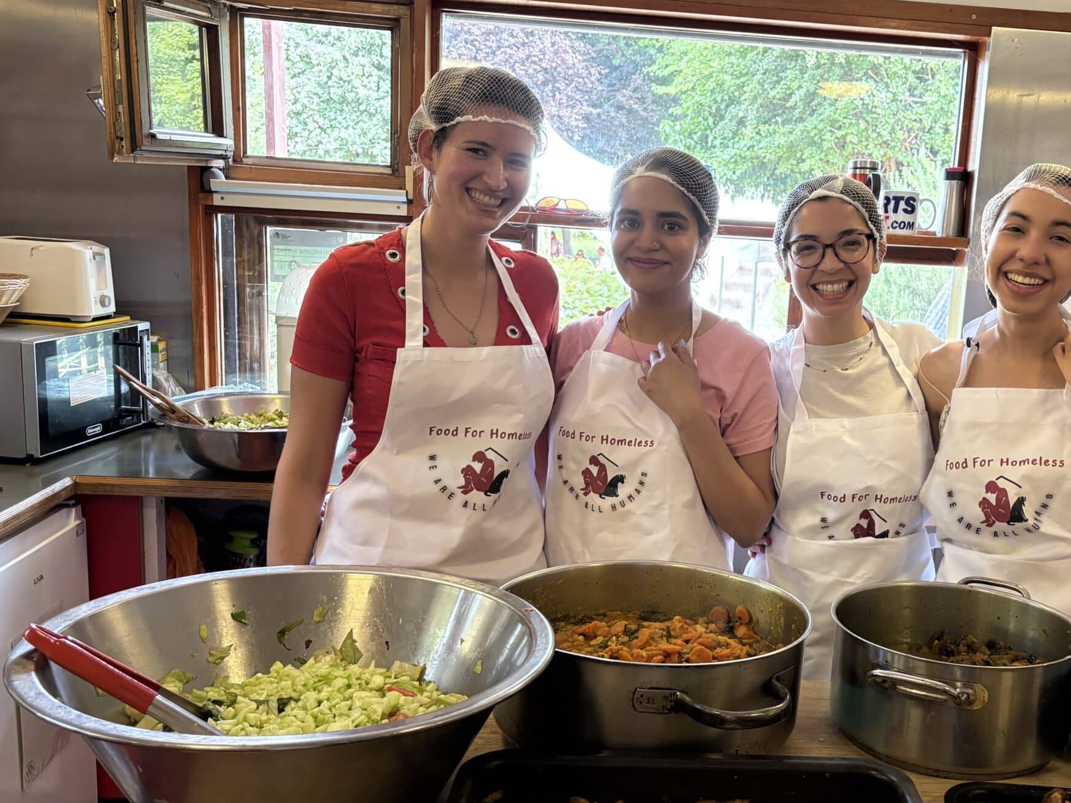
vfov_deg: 37.7
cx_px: 710
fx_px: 1176
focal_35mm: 38
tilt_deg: -10.5
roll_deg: -3.2
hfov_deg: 48.2
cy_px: 442
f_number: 1.6
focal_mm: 5.96
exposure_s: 1/100
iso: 250
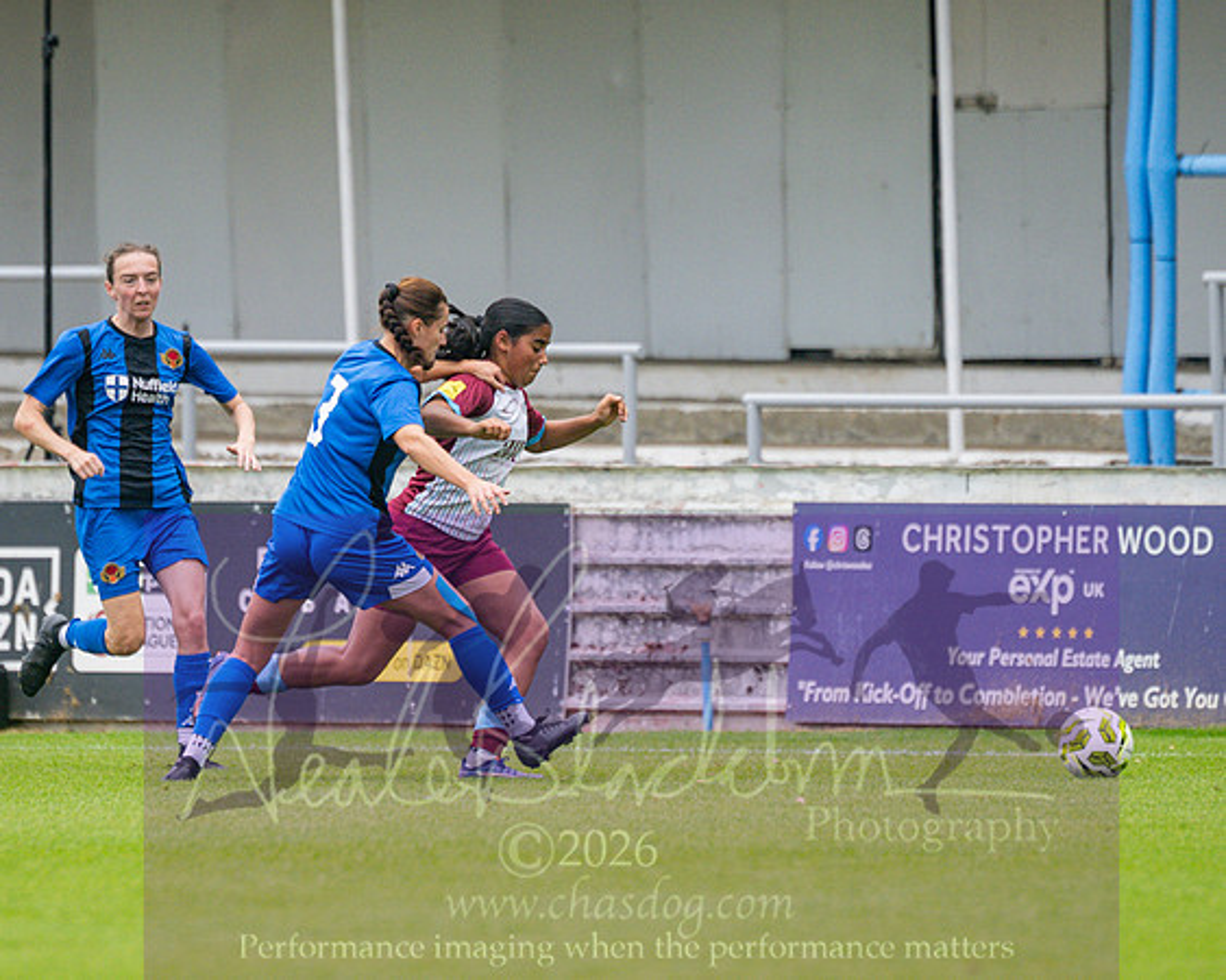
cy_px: 619
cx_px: 452
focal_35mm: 673
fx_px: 24408
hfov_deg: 2.9
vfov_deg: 2.3
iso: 360
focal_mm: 300
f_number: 4
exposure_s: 1/1000
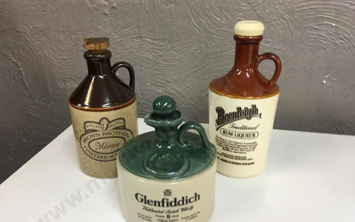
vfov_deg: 40.6
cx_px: 178
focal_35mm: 31
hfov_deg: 61.2
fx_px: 300
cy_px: 122
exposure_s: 1/17
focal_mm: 4.15
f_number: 2.2
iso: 32
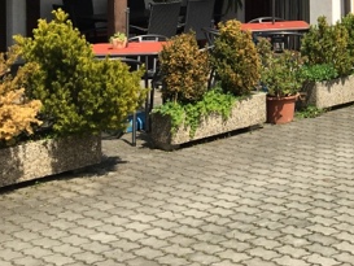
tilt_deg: +0.3
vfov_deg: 16.4
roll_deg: +0.8
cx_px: 454
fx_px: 870
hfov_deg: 21.0
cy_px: -88
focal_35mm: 85
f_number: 2.2
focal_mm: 4.15
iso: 25
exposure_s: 1/1637
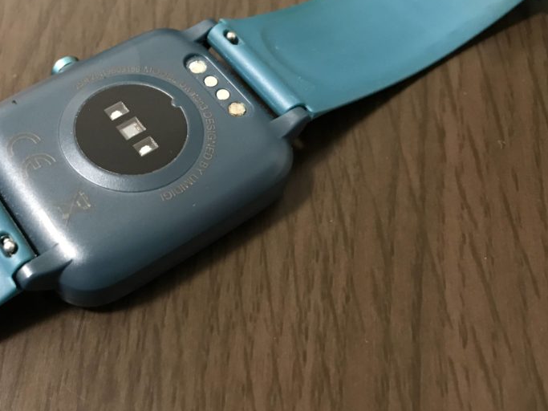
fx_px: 665
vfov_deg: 34.2
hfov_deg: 43.5
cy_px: 156
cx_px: 141
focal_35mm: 42
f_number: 1.8
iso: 100
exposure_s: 1/9
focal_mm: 3.99
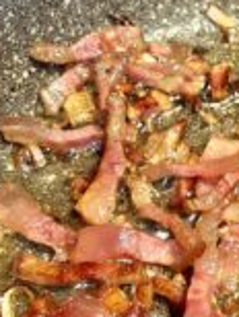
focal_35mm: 72
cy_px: 135
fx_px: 661
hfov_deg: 19.6
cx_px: 268
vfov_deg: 27.0
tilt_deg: -54.8
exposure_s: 1/100
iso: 125
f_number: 1.5
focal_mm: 5.7
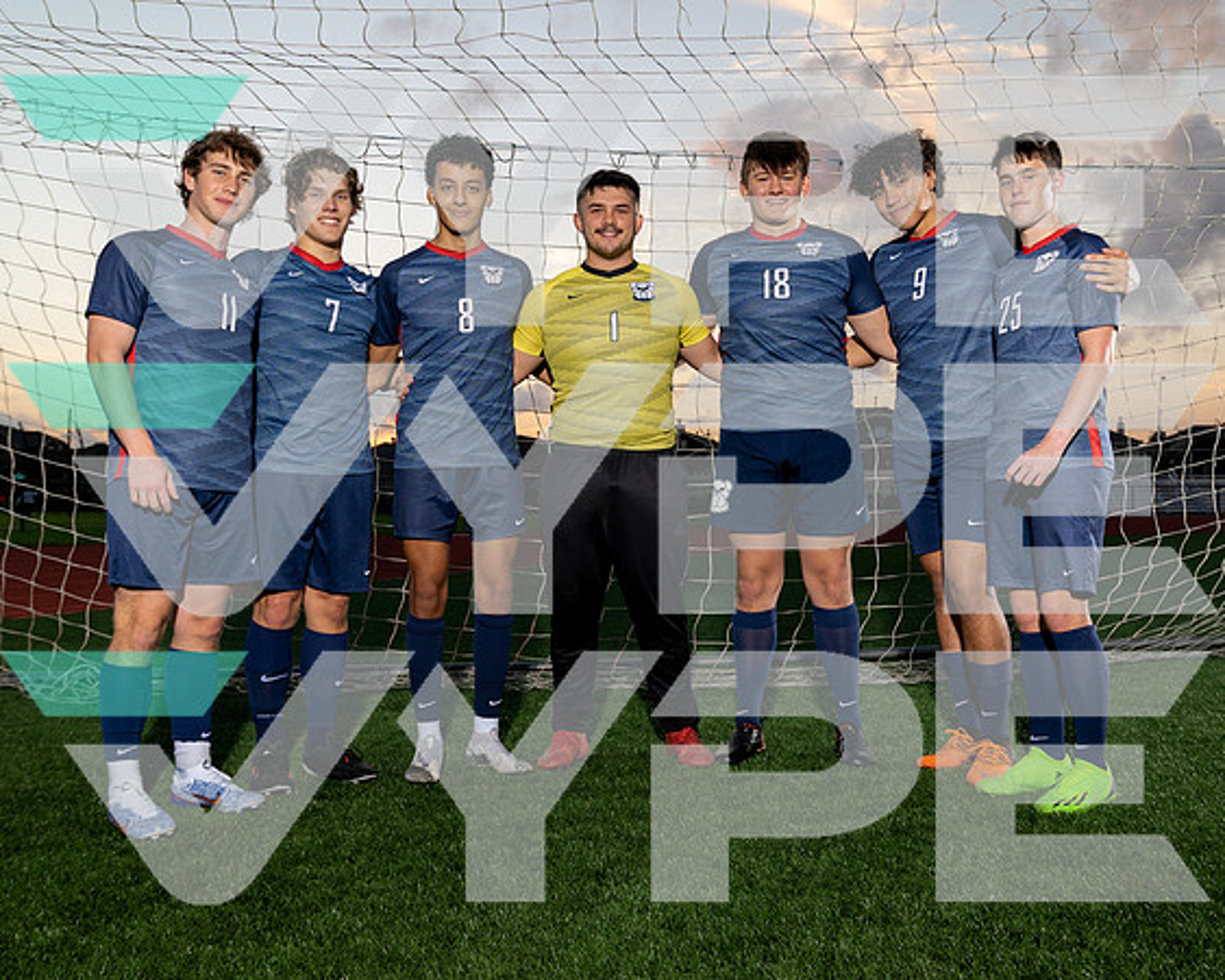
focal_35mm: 35
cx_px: 644
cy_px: 490
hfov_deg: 51.4
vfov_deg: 42.1
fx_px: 1271
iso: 200
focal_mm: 31
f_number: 5.6
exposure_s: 1/250
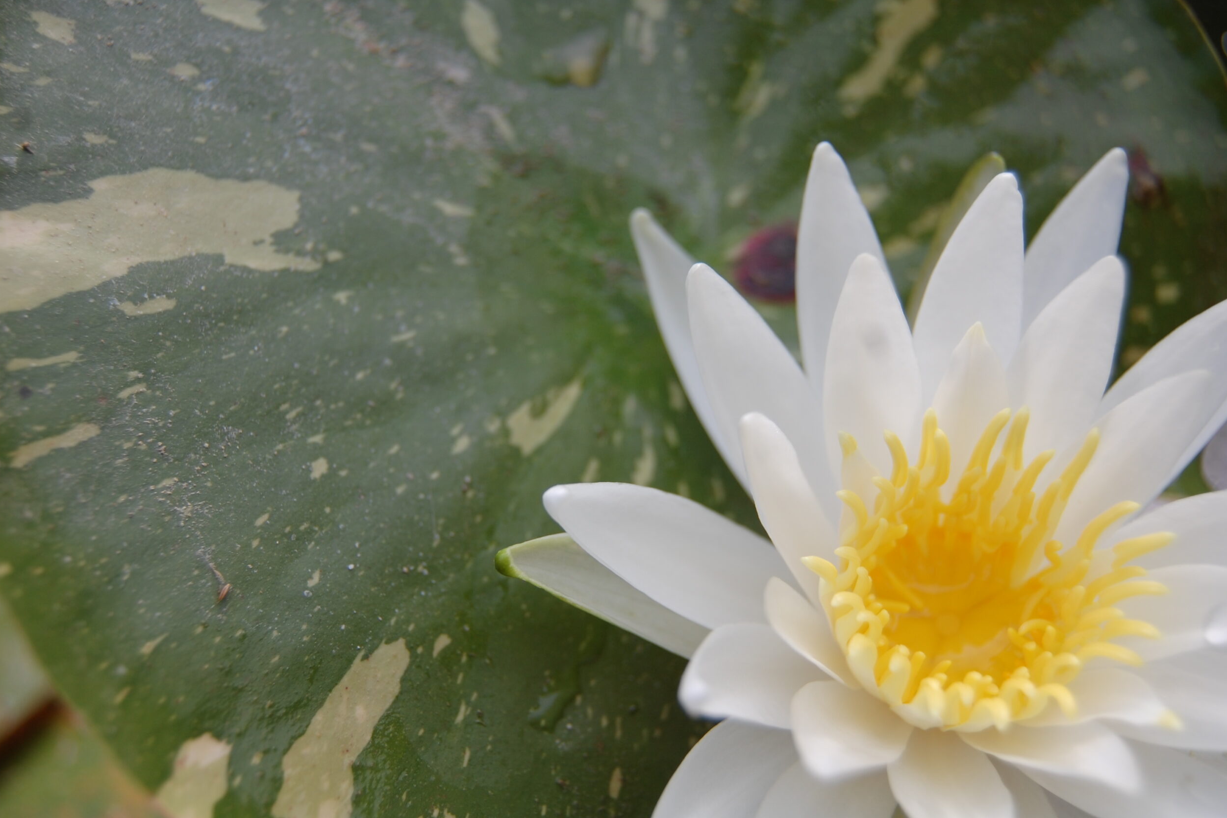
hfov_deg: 41.5
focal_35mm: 48
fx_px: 1619
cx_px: 612
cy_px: 412
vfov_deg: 28.4
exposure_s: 1/640
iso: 200
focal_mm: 31
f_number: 4.5
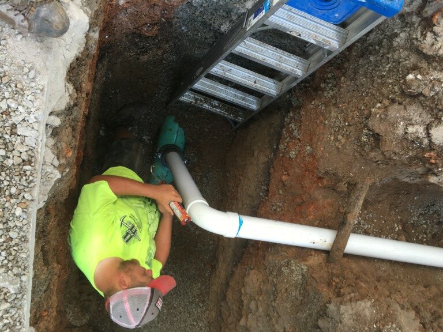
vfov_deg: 48.2
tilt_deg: -63.2
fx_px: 371
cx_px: 222
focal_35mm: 29
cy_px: 166
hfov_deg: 61.7
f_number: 2.2
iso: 32
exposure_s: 1/60
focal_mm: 4.15
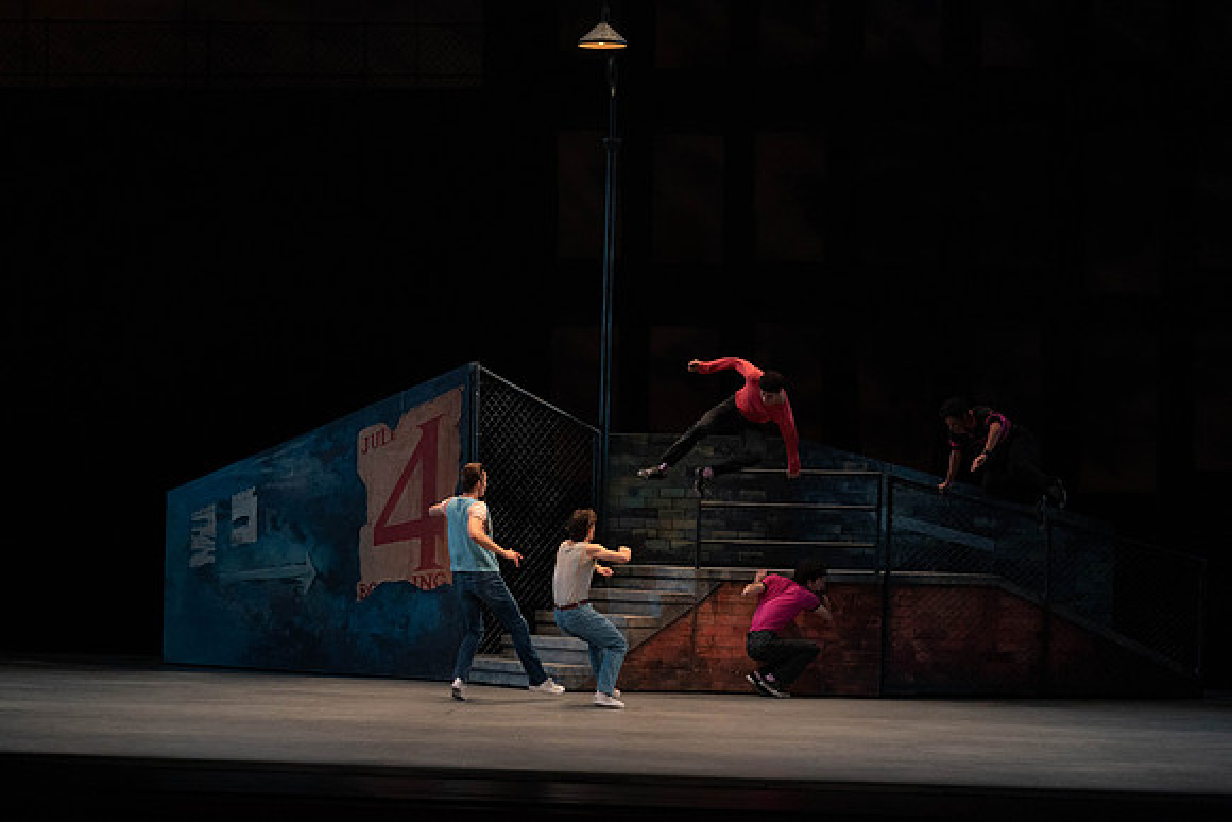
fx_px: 3594
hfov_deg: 19.5
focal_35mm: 105
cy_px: 411
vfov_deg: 13.0
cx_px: 616
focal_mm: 105
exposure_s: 1/400
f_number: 4.5
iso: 3200
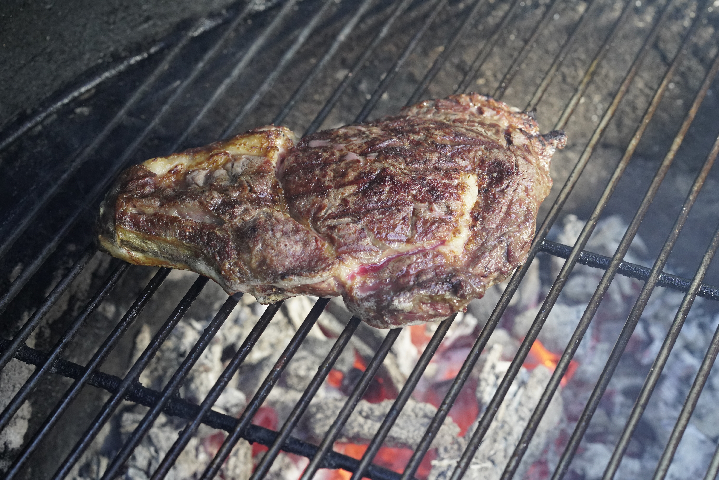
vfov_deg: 16.1
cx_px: 360
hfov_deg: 23.9
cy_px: 240
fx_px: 1698
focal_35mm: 85
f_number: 5.6
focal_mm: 85
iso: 5000
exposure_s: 1/400
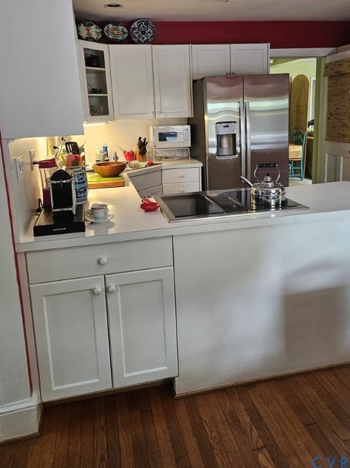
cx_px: 184
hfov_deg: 49.7
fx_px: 378
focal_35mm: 28
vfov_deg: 62.9
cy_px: 189
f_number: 1.8
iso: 200
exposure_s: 1/120
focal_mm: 5.4
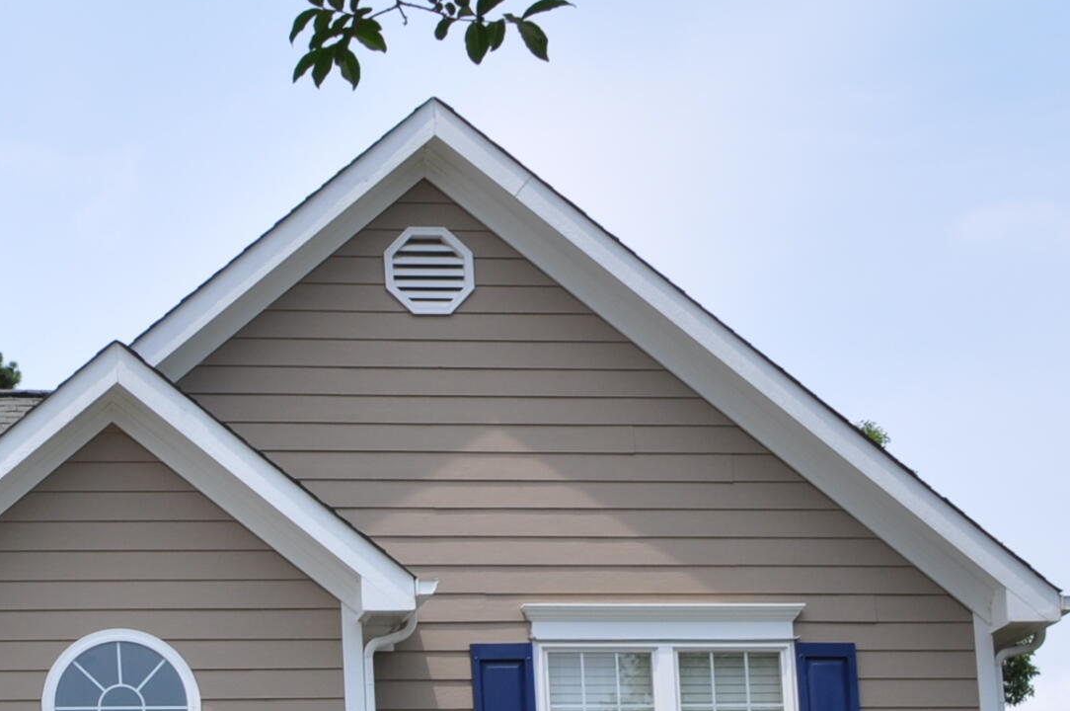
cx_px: -39
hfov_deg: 23.3
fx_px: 2464
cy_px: 970
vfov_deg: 15.5
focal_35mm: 83
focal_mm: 20
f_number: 9
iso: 200
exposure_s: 1/320
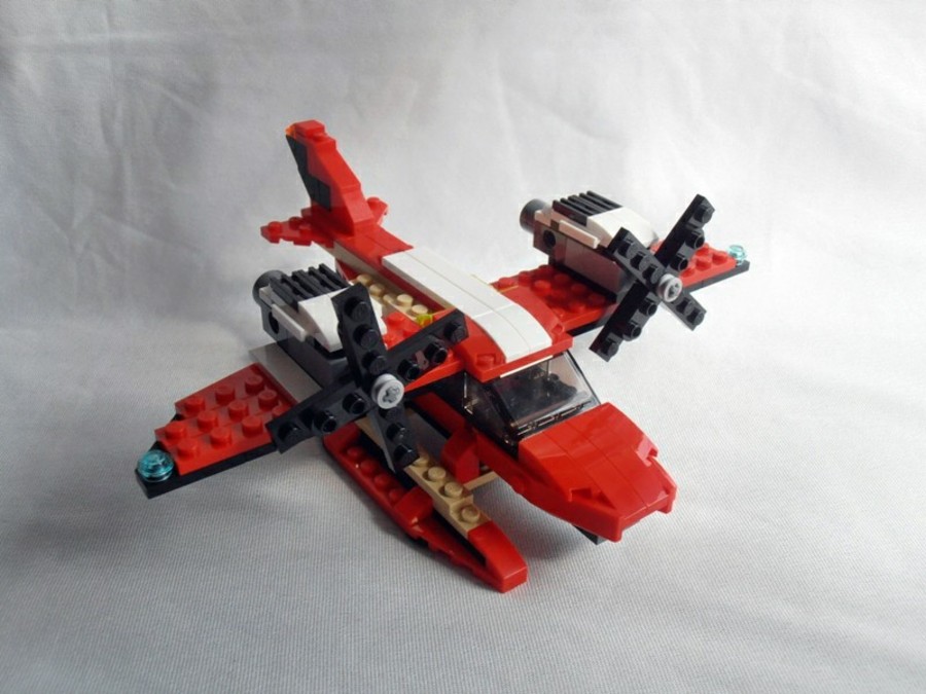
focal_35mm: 37
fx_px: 990
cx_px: 463
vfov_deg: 38.7
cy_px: 347
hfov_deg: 50.1
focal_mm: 6.61
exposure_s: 1/250
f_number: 3.9
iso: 80
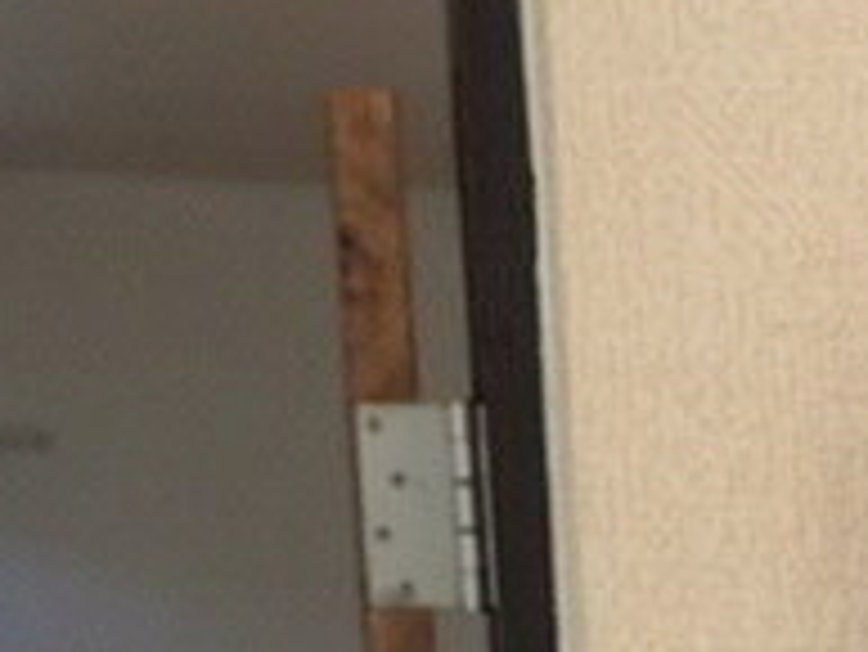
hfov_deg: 19.8
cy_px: 841
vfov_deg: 16.8
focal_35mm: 83
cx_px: 1367
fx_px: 2083
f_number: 2.8
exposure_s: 1/160
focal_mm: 4.5
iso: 100
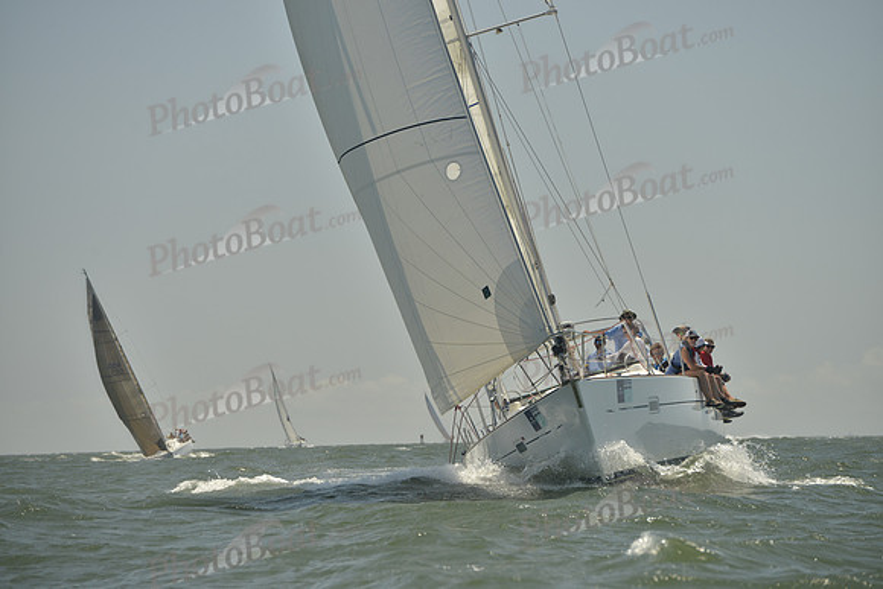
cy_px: 294
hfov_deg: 10.3
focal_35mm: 200
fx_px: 4906
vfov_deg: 6.9
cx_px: 442
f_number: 8
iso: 280
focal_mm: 200
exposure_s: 1/1000
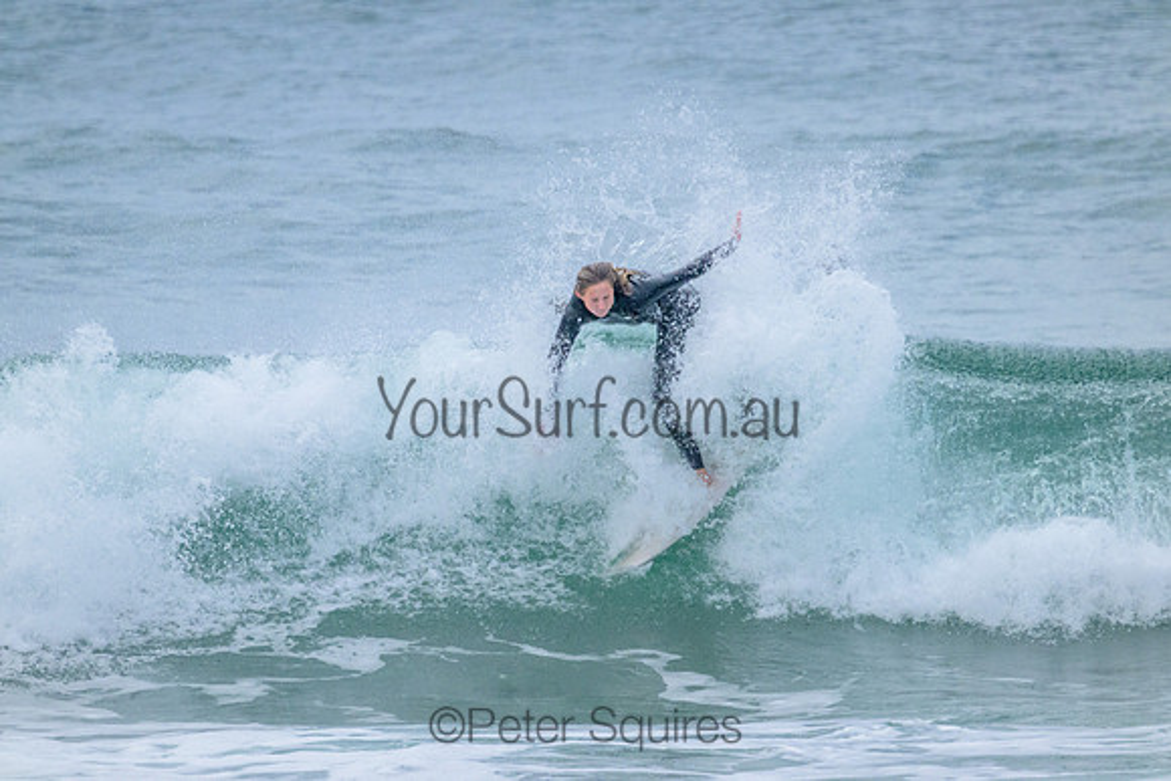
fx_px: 26027
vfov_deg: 1.7
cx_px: 586
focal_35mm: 800
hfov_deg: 2.6
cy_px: 390
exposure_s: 1/1600
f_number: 11
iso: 4500
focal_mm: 800
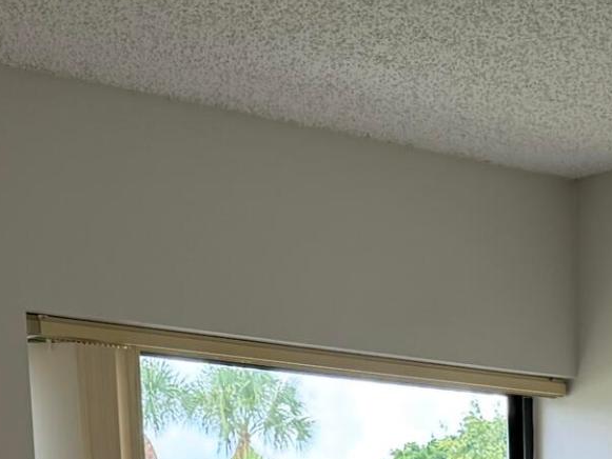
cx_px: 507
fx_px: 2104
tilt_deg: -8.4
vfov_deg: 11.0
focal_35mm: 119
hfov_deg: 16.4
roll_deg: +1.7
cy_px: 997
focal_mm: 6.76
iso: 80
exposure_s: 1/223
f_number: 1.78
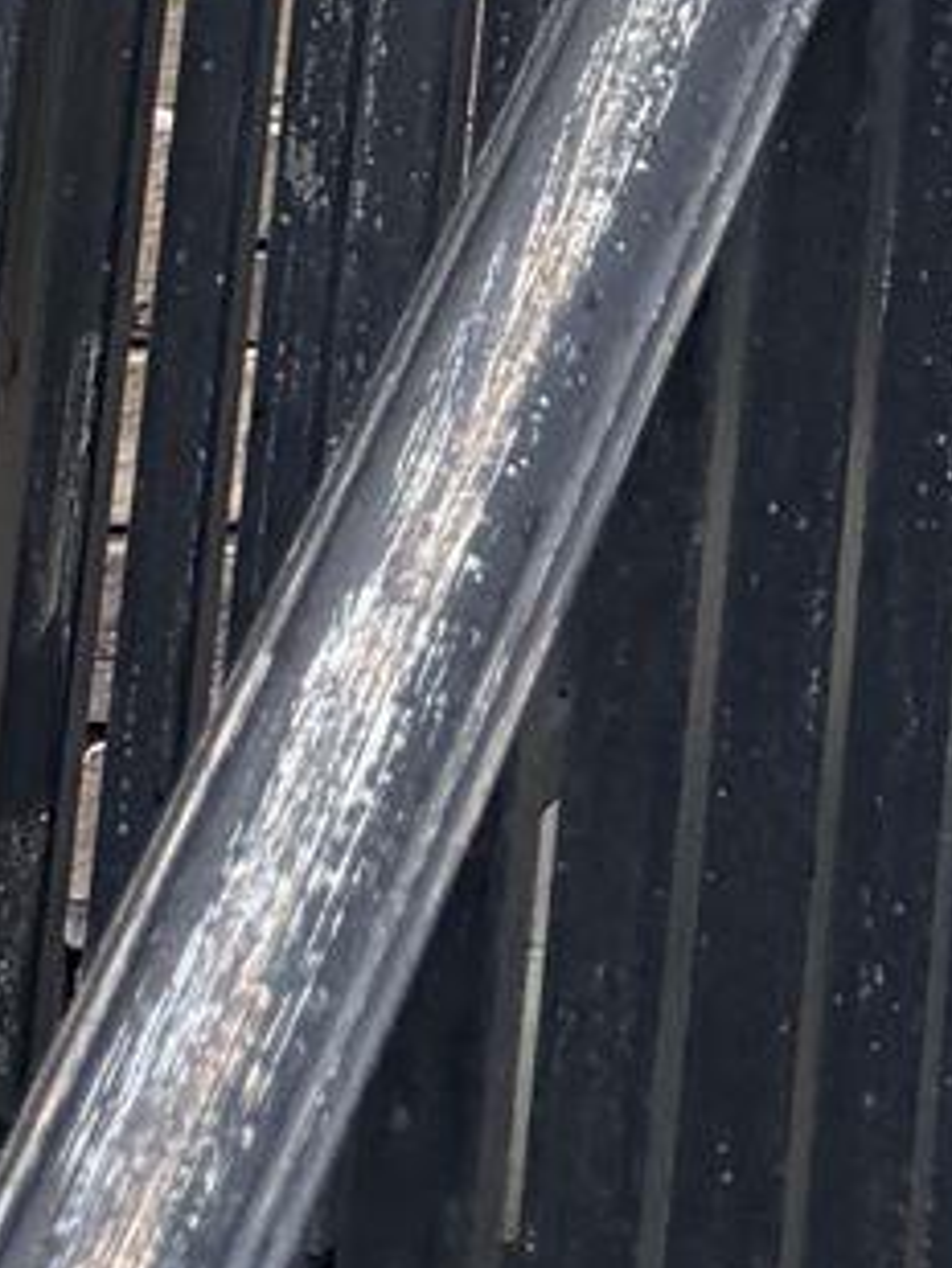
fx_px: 6559
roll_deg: -0.7
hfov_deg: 7.2
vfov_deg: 9.0
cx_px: 3000
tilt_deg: +15.6
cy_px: -2552
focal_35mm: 179
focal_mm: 6.76
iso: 80
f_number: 1.78
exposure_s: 1/898
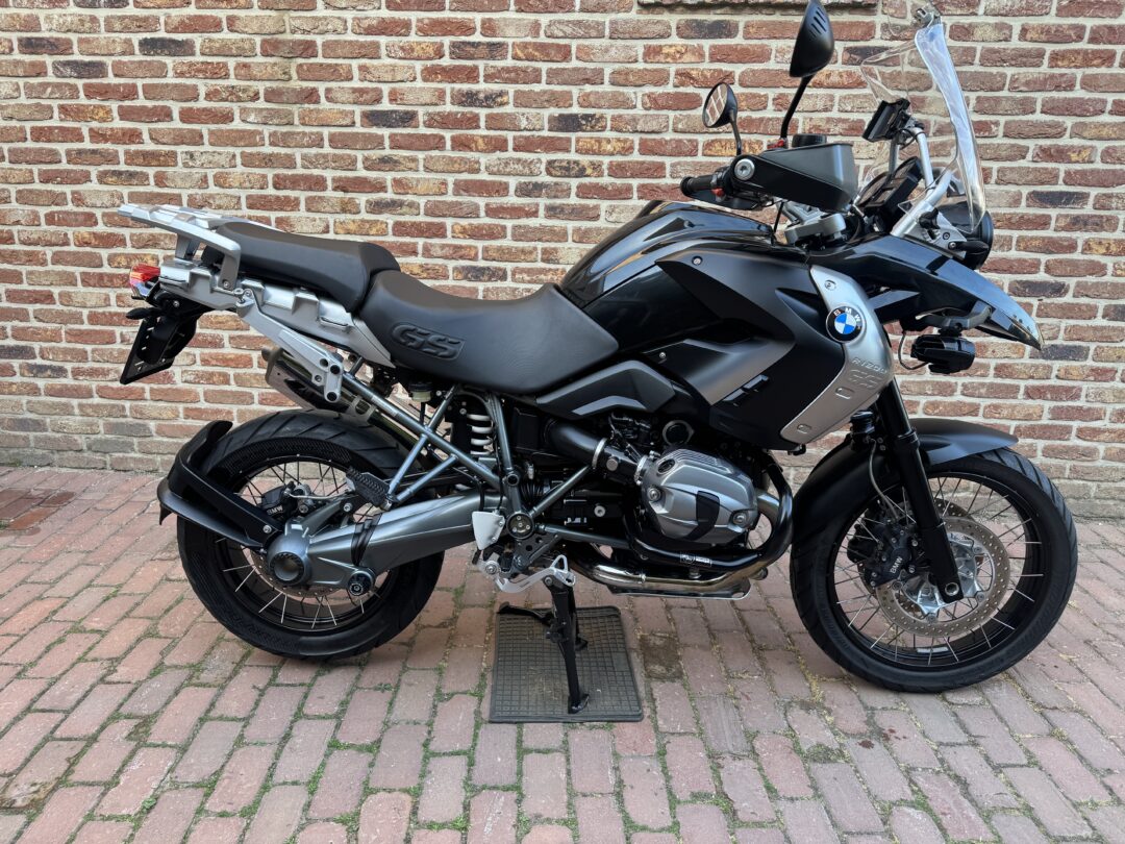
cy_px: 422
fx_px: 780
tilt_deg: -16.5
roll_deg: -0.9
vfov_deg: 56.8
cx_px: 562
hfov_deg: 71.6
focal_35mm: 24
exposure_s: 1/132
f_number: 1.78
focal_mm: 6.76
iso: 50
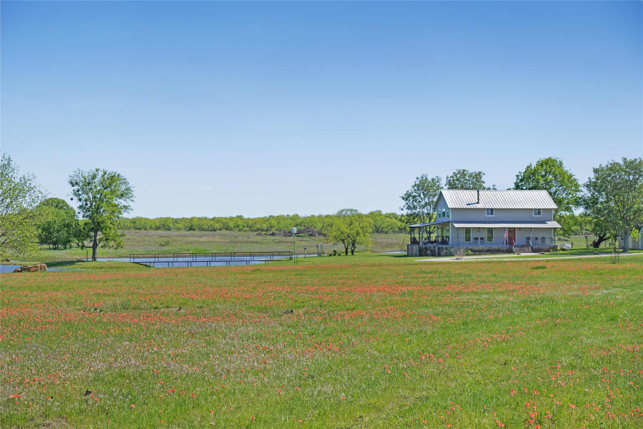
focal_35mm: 60
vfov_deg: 22.6
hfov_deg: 33.4
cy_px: 214
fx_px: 1072
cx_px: 322
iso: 100
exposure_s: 1/800
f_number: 3.5
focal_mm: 40
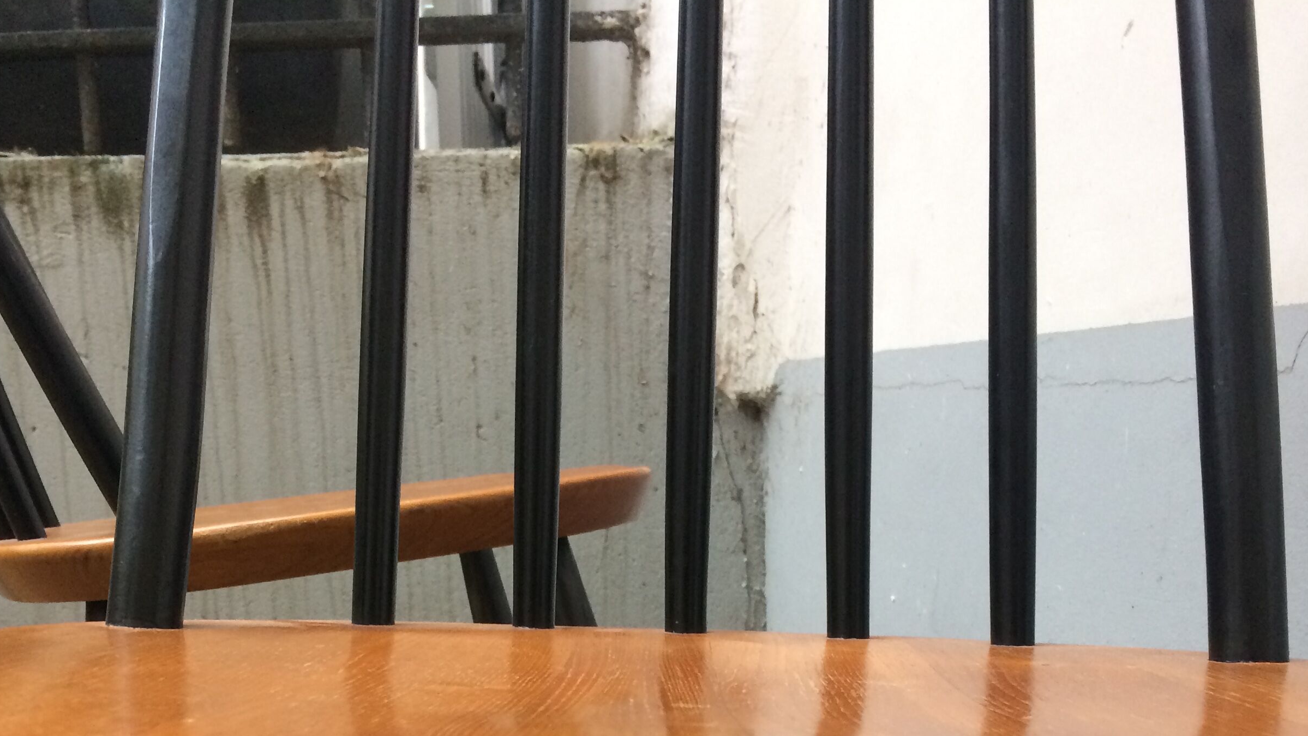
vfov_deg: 25.0
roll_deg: -2.0
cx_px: 653
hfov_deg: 47.4
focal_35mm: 43
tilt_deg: -18.6
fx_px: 1491
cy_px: 885
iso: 80
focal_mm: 4.15
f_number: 2.2
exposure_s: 1/33
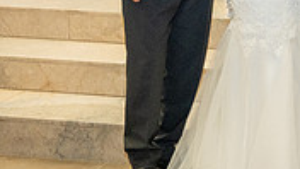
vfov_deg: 9.1
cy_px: -17
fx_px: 1050
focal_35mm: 132
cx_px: 362
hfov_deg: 15.6
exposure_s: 1/100
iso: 2500
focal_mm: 33
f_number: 4
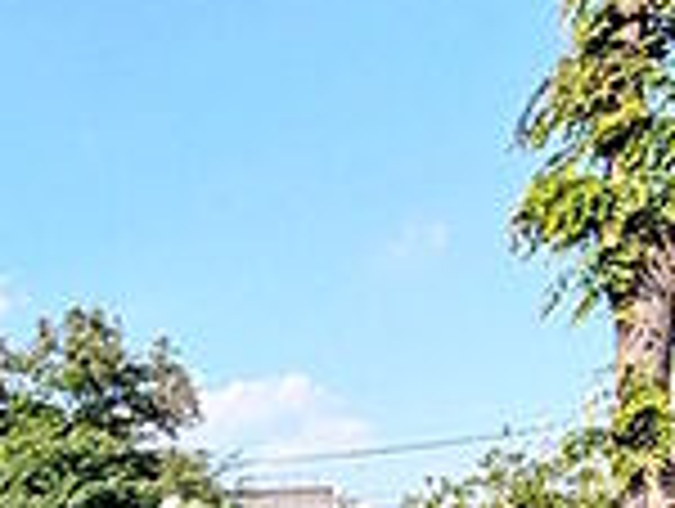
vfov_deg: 21.8
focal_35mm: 56
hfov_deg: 26.1
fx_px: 1094
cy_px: 764
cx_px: -315
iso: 53
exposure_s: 1/953
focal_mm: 1.83
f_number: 2.2
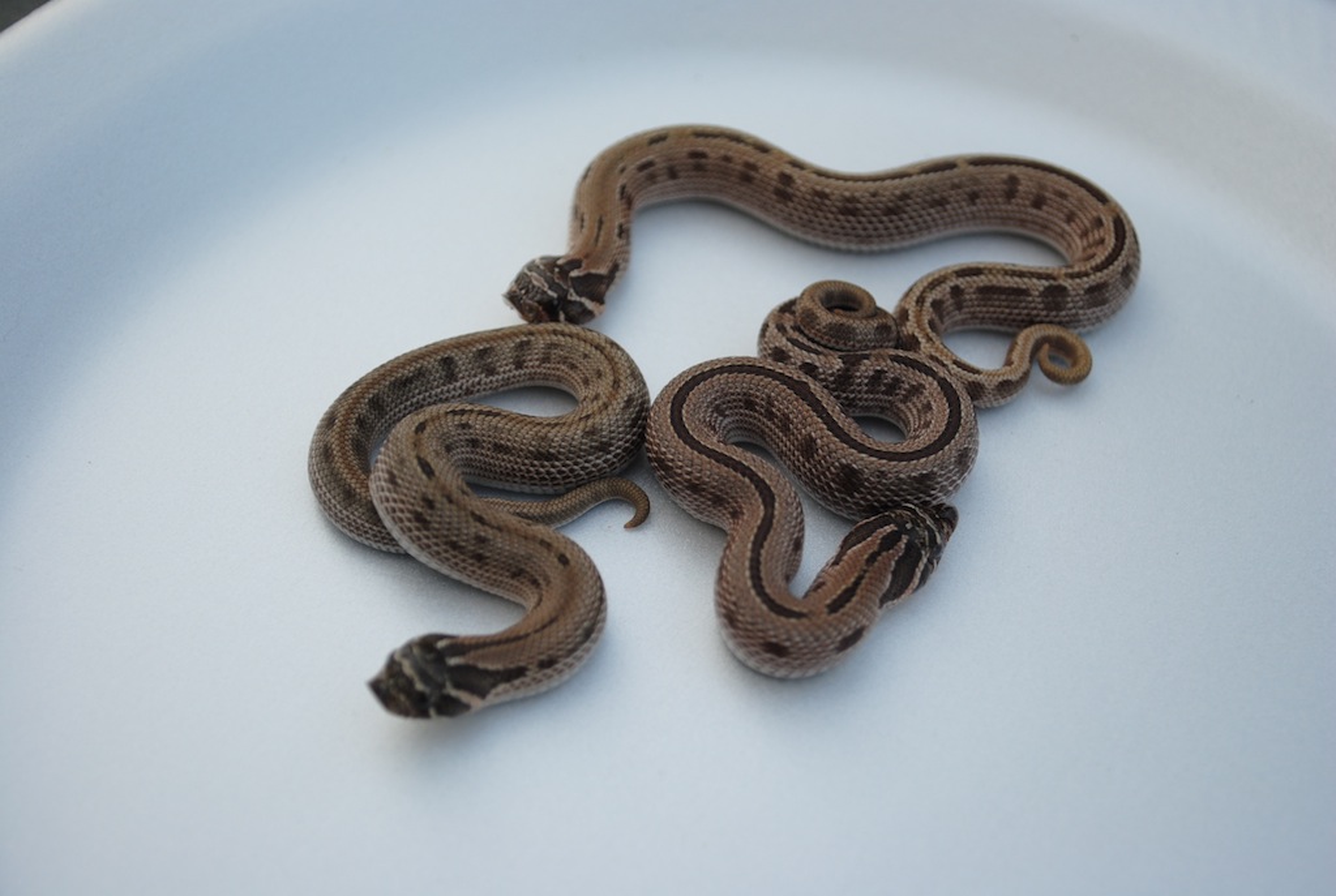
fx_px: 2231
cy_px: 448
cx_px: 668
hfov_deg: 33.3
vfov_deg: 22.7
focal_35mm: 60
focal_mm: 40
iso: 200
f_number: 5.3
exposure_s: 1/200
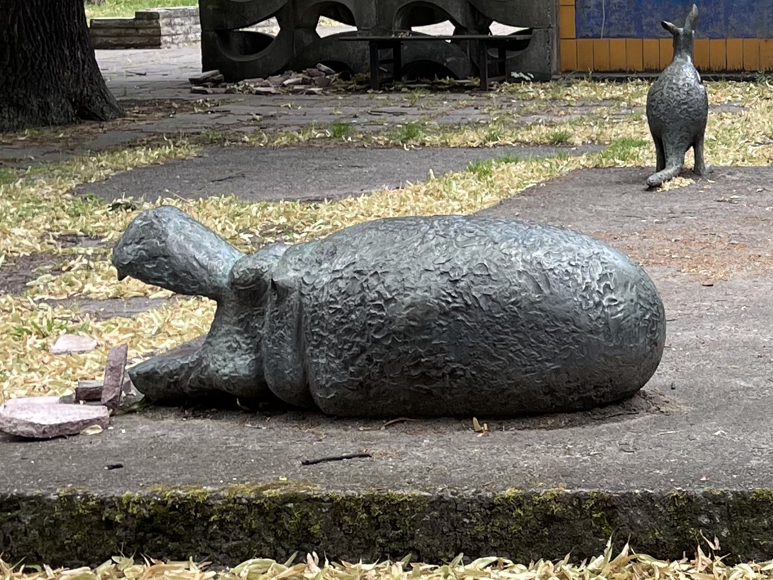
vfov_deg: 53.1
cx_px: 386
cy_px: 290
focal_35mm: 26
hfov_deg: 67.3
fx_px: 581
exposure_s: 1/121
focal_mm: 4.2
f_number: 1.6
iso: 32
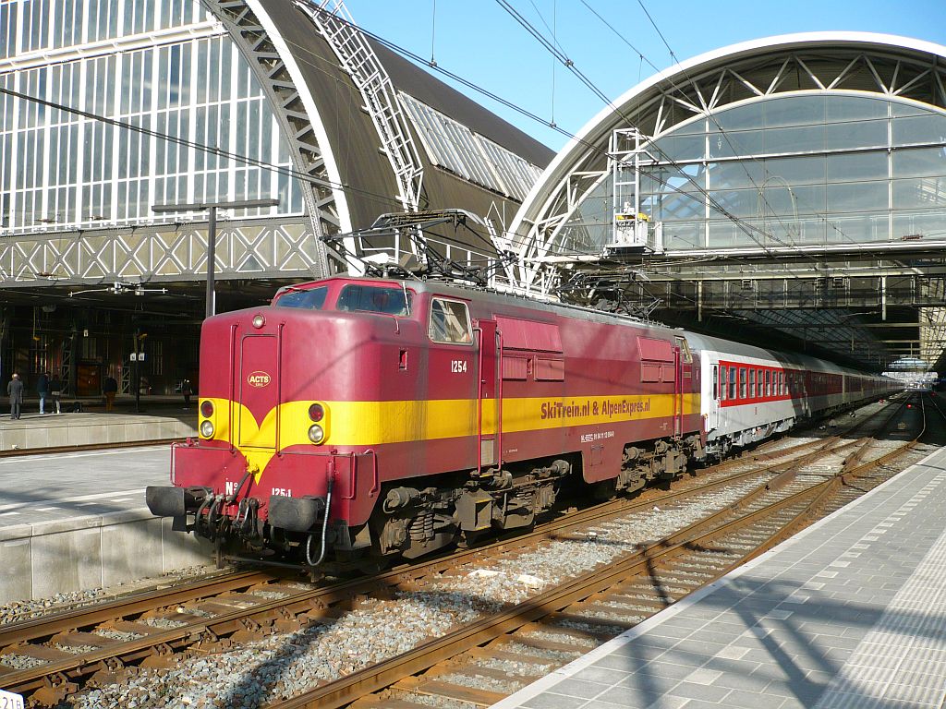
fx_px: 956
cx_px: 473
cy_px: 354
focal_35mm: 35
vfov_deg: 40.7
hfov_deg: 52.6
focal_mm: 5.8
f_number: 2.8
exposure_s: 1/800
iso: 100
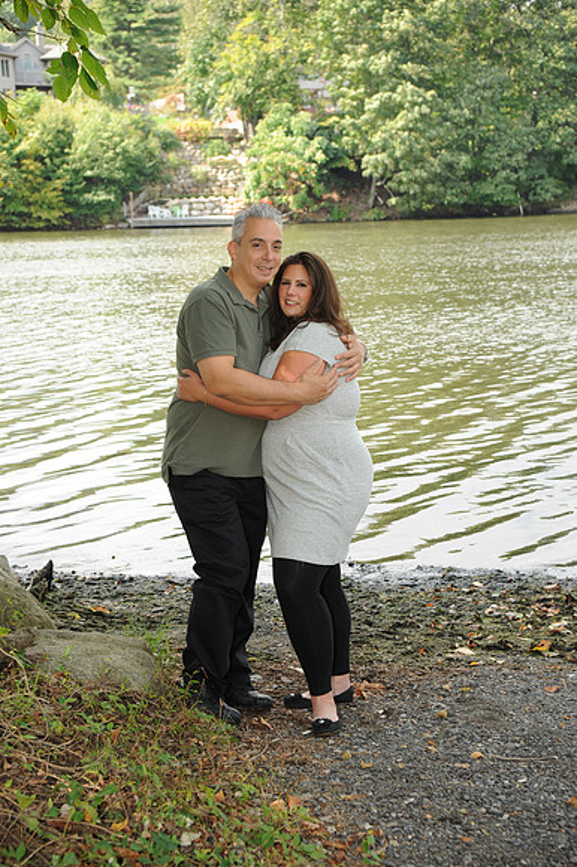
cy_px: 434
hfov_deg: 24.6
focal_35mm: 55
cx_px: 288
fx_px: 1324
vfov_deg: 36.3
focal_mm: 55
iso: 500
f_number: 6.3
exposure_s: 1/250
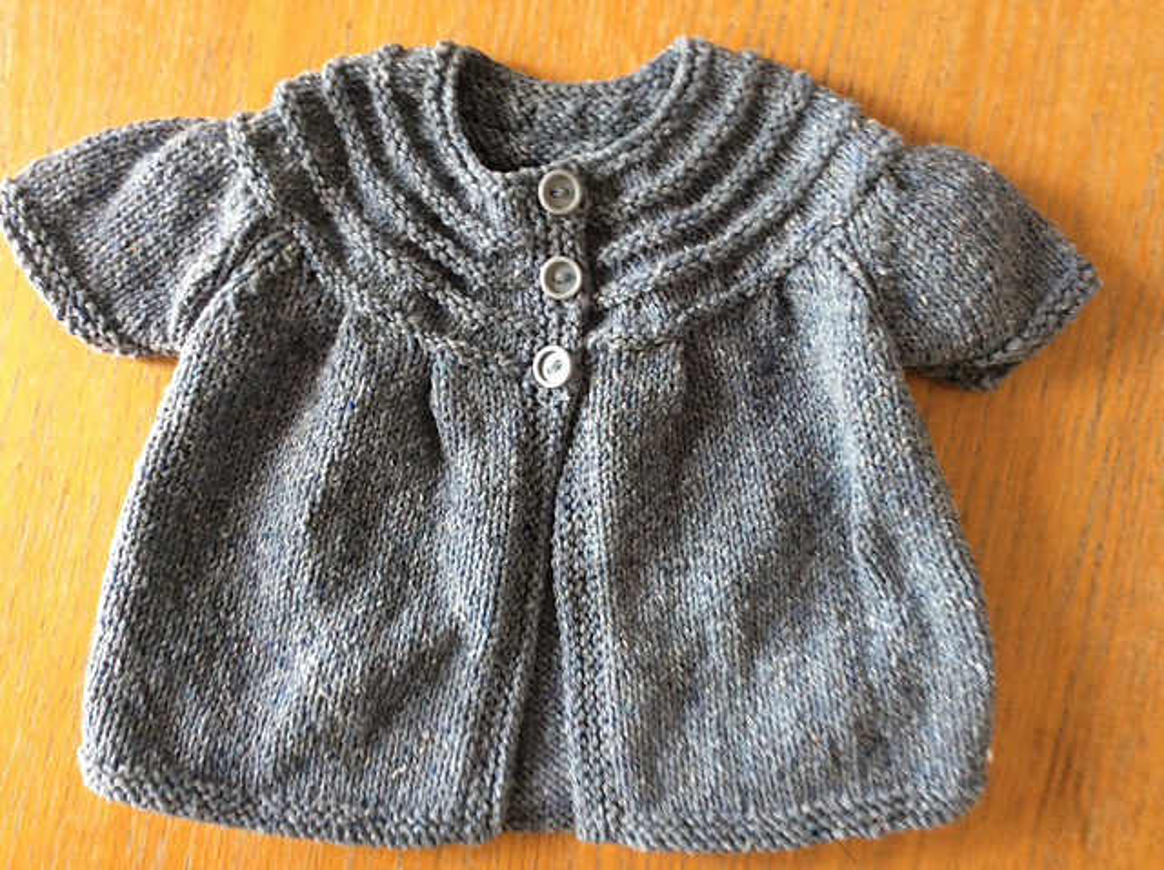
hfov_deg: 56.9
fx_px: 1074
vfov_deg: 44.1
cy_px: 435
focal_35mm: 32
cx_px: 582
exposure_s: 1/25
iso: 100
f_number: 2.4
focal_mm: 3.3
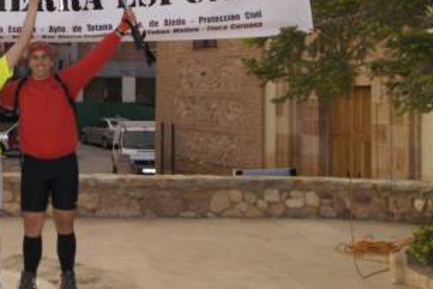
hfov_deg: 23.4
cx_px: -7
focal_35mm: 83
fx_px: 999
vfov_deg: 16.1
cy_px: -5
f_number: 5
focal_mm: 20
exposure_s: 1/80
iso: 320
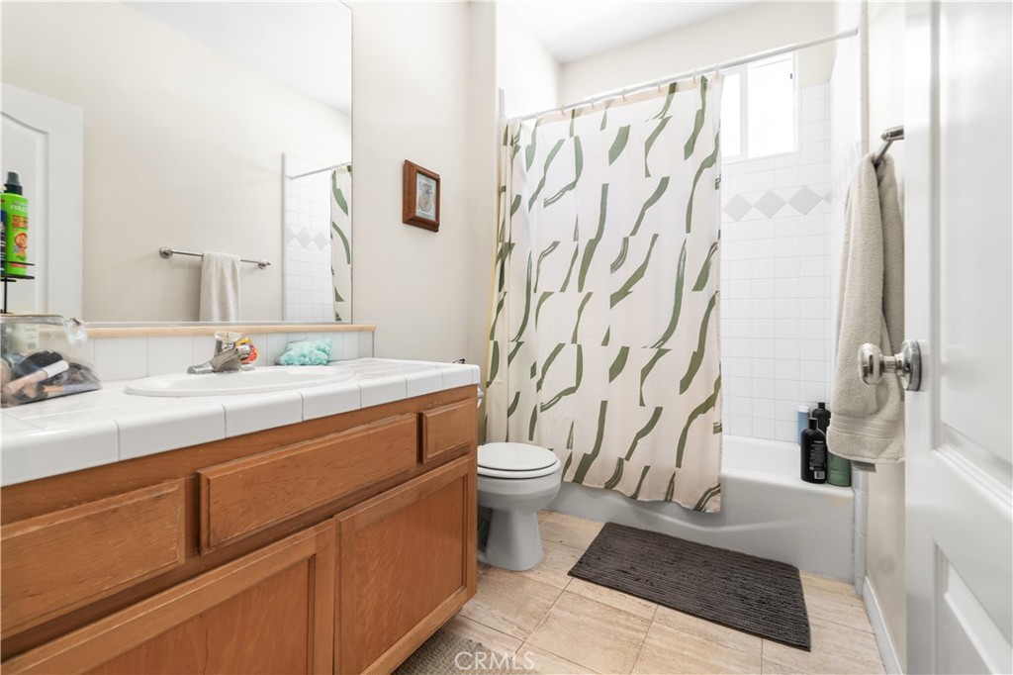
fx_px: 422
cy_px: 338
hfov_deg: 100.4
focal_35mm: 15
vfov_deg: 77.3
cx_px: 506
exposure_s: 1/8
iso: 320
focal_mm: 10
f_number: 7.1
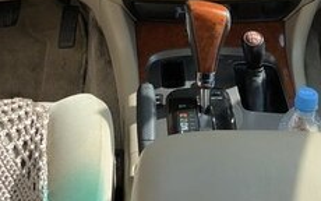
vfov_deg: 14.4
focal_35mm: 85
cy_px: -97
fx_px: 744
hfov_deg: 24.3
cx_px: 202
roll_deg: +1.5
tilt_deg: -22.3
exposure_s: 1/813
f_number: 1.8
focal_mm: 4
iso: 20
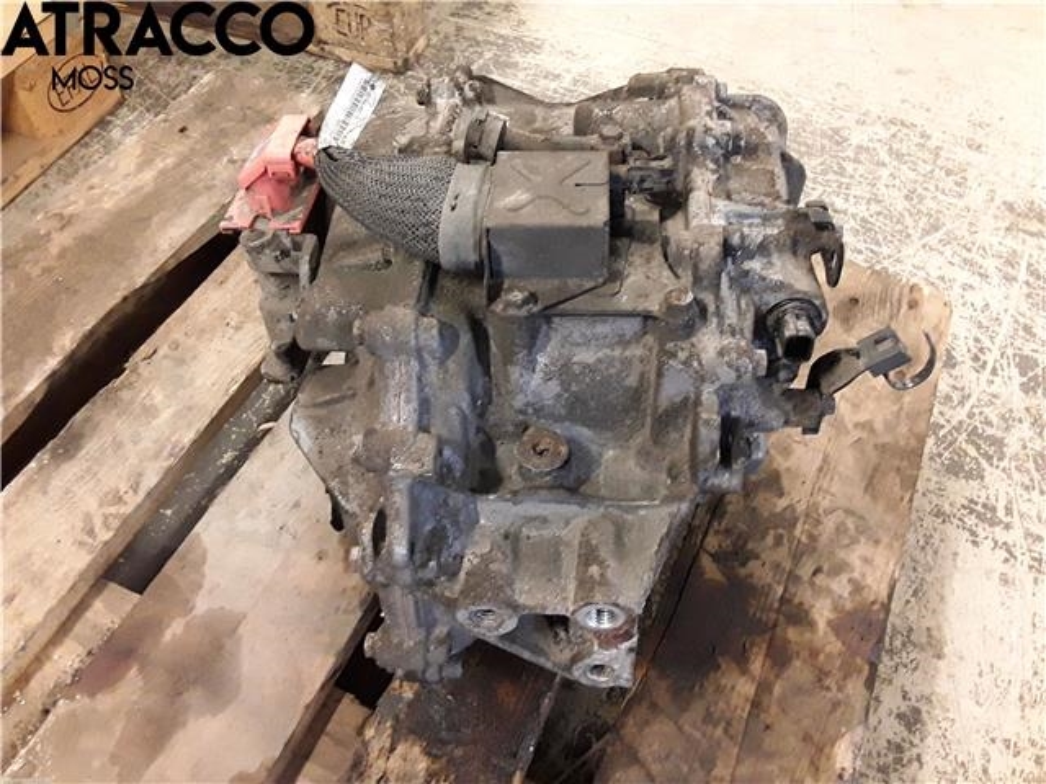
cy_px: 392
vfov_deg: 49.7
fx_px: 846
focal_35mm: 28
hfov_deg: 63.4
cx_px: 523
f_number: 1.9
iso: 200
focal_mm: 2.91
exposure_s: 1/25
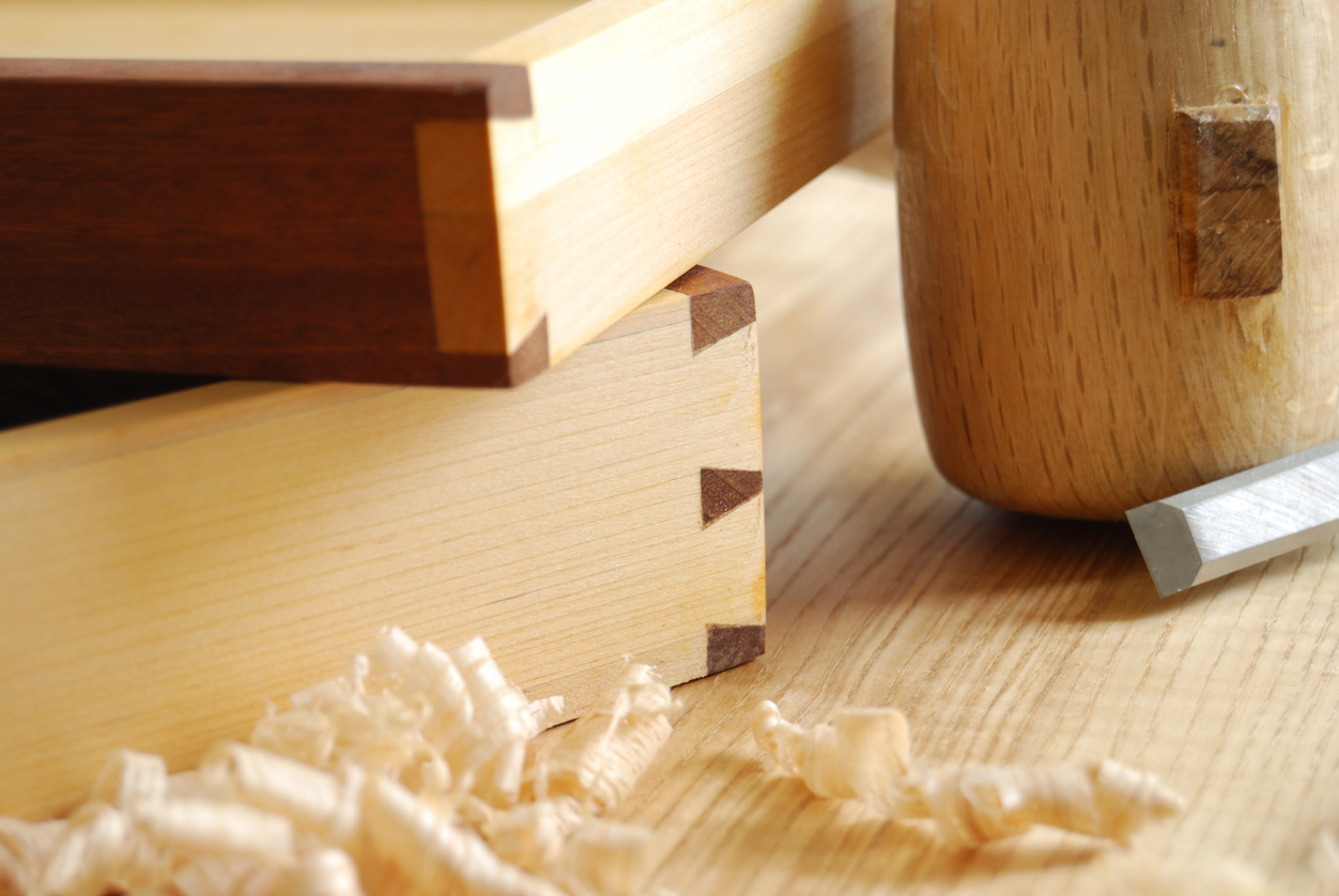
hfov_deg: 24.6
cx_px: 670
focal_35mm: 82
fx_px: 3072
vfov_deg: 16.6
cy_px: 448
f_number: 6.3
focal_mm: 55
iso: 100
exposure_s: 1/1.6
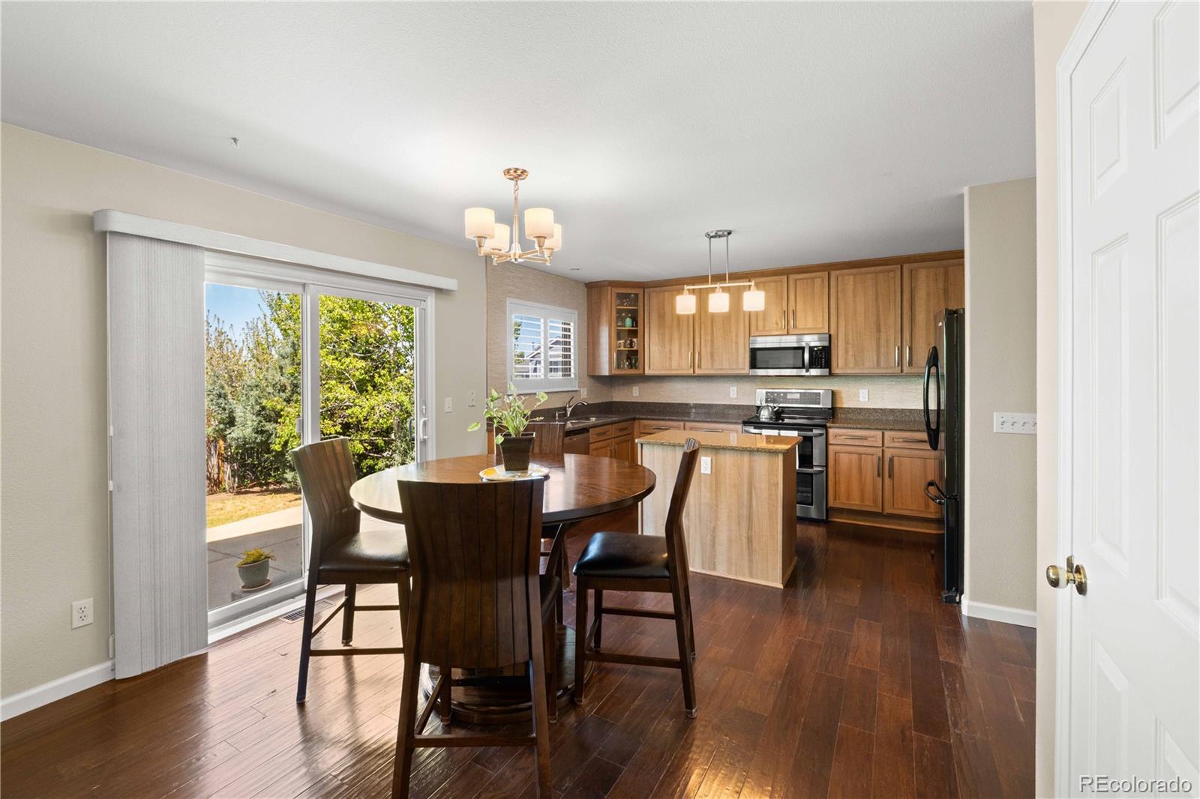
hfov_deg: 100.4
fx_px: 500
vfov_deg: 77.3
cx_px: 600
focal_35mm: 15
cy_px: 400
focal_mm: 10
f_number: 10
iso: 200
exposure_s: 1/1.67
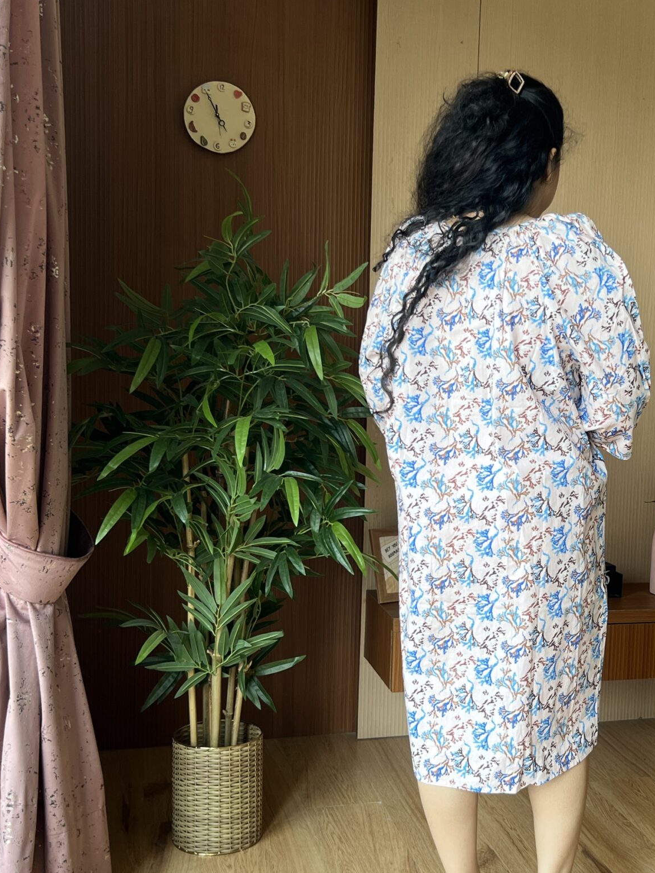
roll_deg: -1.9
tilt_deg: -5.9
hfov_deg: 32.9
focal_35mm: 43
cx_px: 499
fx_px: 1085
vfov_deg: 43.8
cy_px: 480
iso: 50
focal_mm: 5.7
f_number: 1.5
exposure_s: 1/121
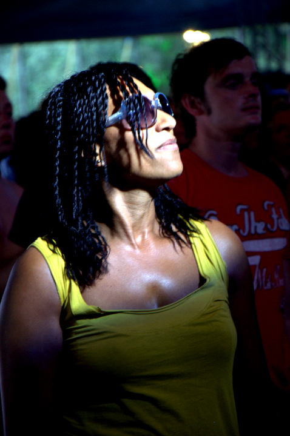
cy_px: 218
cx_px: 145
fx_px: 1908
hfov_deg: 8.7
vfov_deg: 13.1
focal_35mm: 158
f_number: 5.6
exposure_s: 1/50
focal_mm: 105
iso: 4000
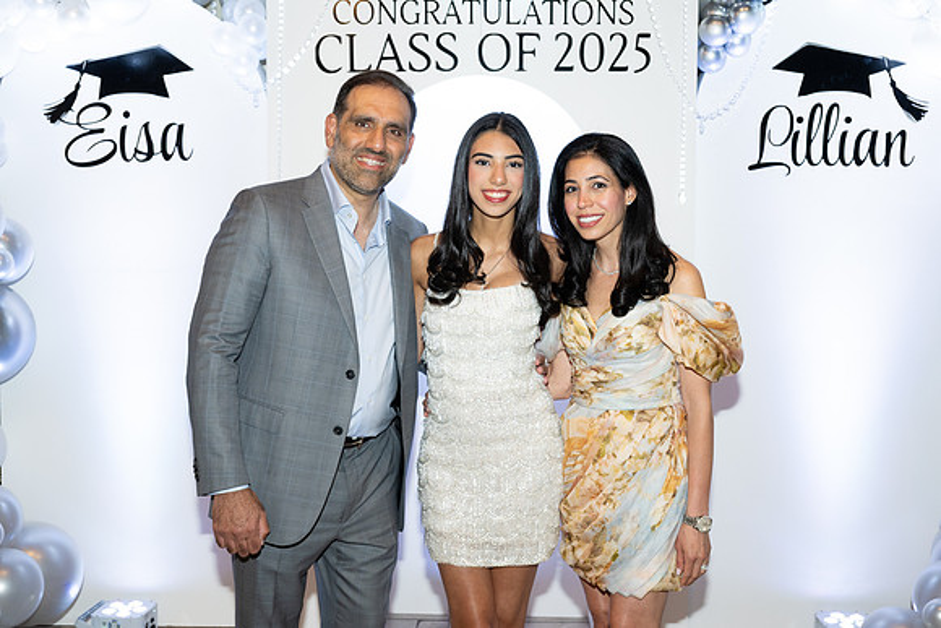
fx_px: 1072
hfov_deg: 47.4
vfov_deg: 32.6
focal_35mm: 41
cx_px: 470
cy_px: 314
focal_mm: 41
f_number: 5.6
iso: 1000
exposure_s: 1/80
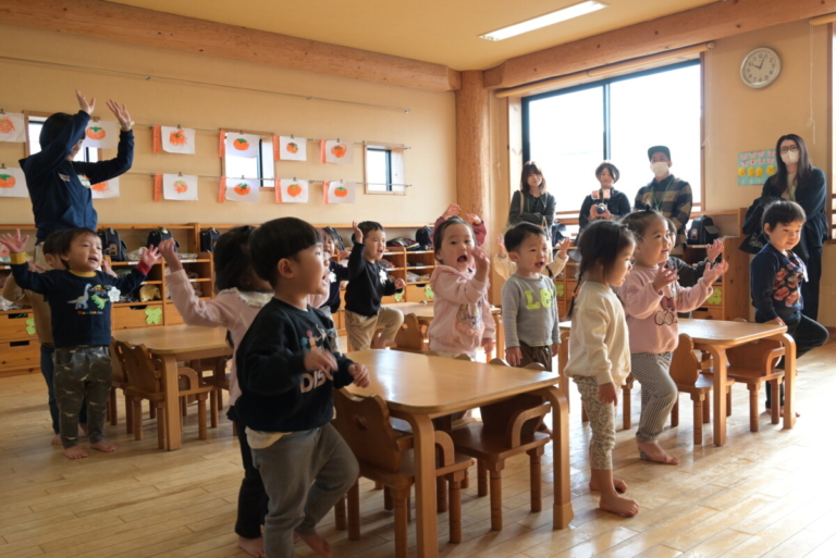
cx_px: 418
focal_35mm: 32
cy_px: 279
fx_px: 732
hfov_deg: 59.5
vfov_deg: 41.8
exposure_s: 1/60
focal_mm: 31.5
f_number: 8
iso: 800
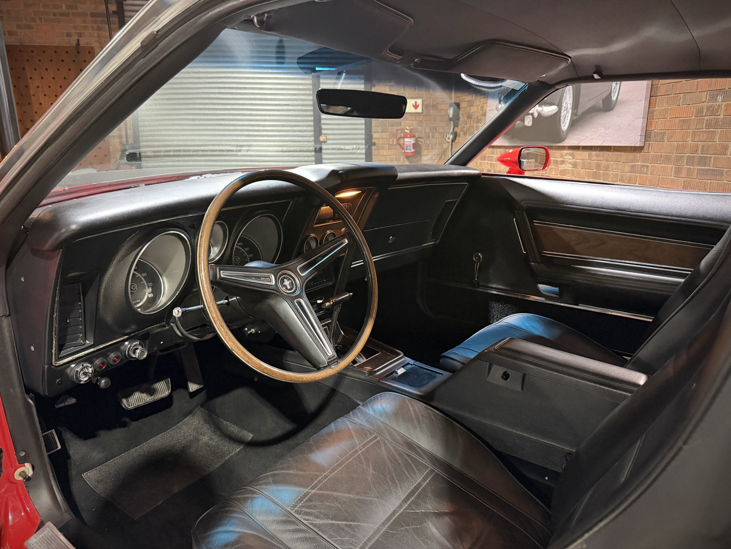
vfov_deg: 56.8
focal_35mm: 24
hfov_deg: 71.6
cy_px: 274
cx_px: 366
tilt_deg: -14.6
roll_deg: -0.1
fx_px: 507
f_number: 1.78
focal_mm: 6.76
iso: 800
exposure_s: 1/33
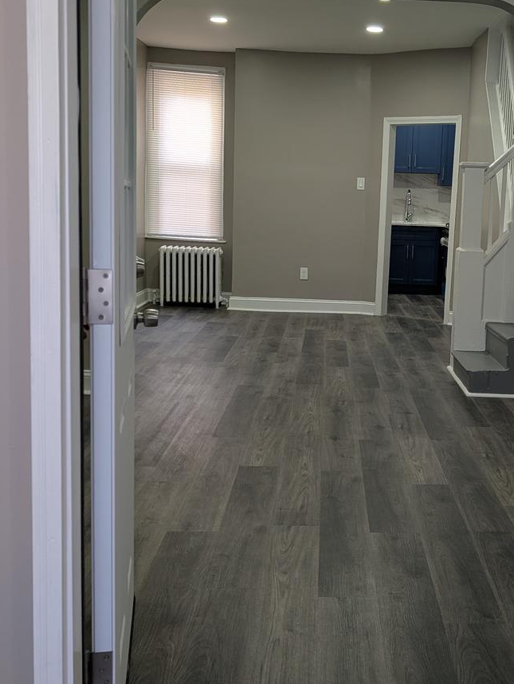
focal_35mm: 43
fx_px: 849
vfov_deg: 43.8
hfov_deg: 33.2
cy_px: 329
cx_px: 367
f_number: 1.68
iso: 141
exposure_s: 1/120
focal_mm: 6.9
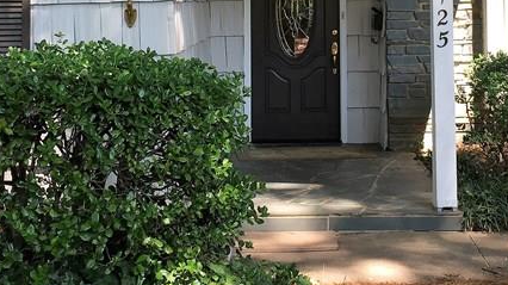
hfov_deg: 27.8
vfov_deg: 15.2
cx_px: 310
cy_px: -68
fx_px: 1023
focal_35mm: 76
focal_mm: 4.15
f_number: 2.2
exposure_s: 1/120
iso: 32
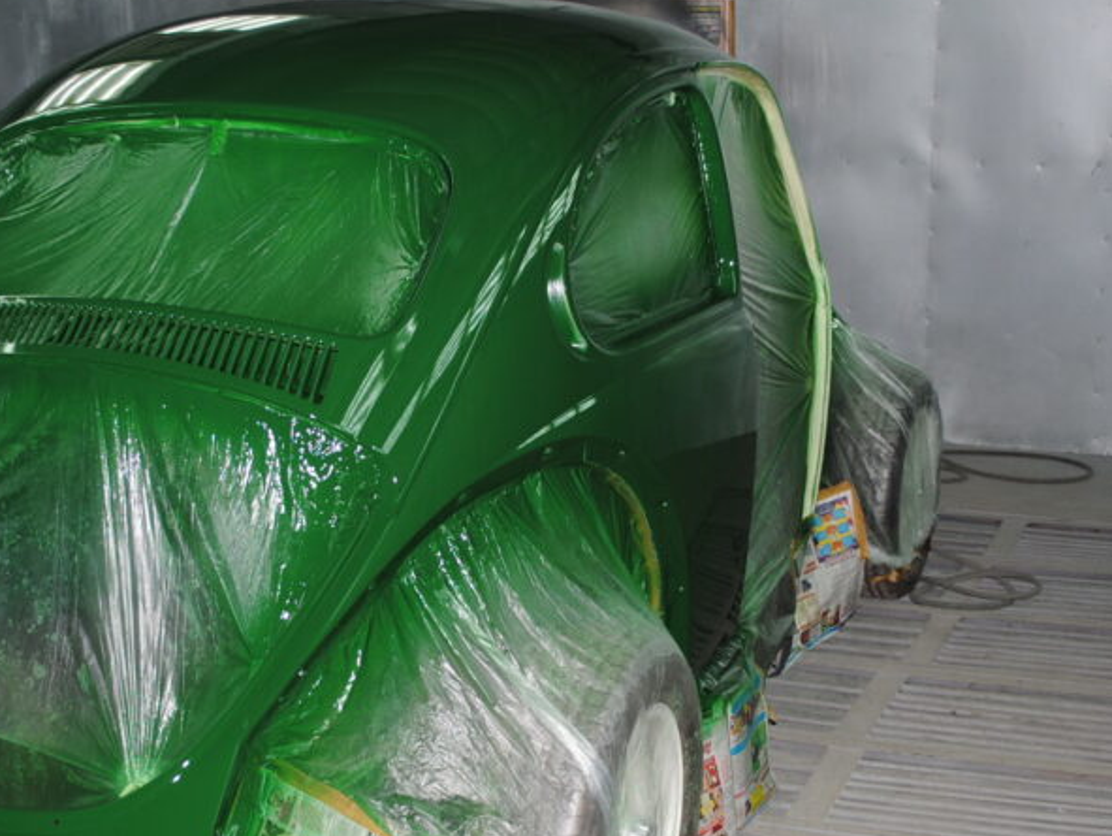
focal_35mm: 60
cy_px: 496
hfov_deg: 32.0
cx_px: 429
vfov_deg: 24.4
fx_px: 1929
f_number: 4
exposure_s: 1/60
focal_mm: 24
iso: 200
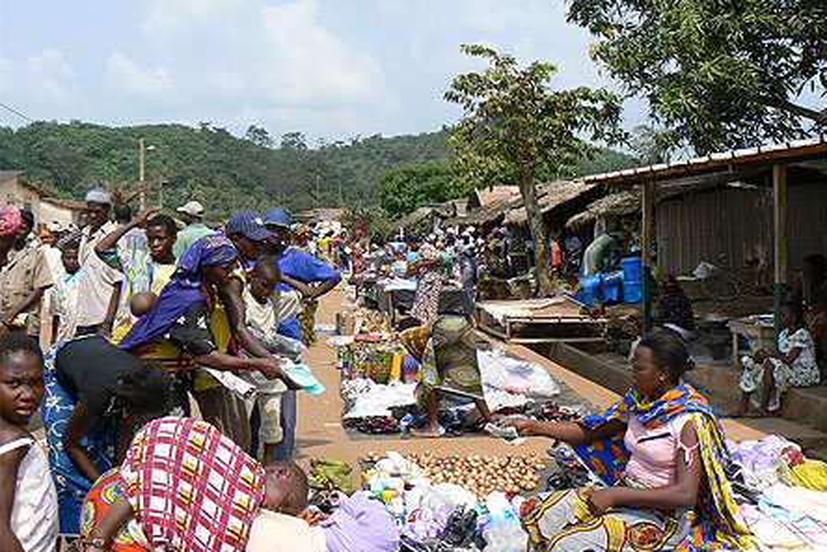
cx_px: 417
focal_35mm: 38
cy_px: 254
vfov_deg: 35.0
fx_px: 873
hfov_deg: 50.7
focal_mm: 6
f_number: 5.6
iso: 80
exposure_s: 1/400
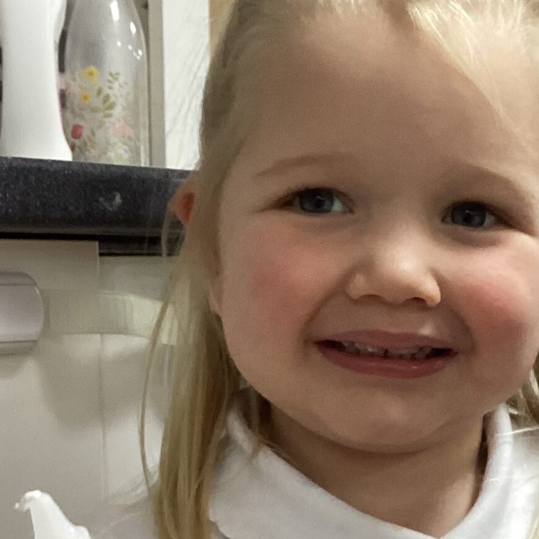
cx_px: 467
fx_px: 1427
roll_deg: +0.4
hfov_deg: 21.0
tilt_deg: -3.5
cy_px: 344
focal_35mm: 81
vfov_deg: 21.3
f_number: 2.4
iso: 200
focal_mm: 3.3
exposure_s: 1/50
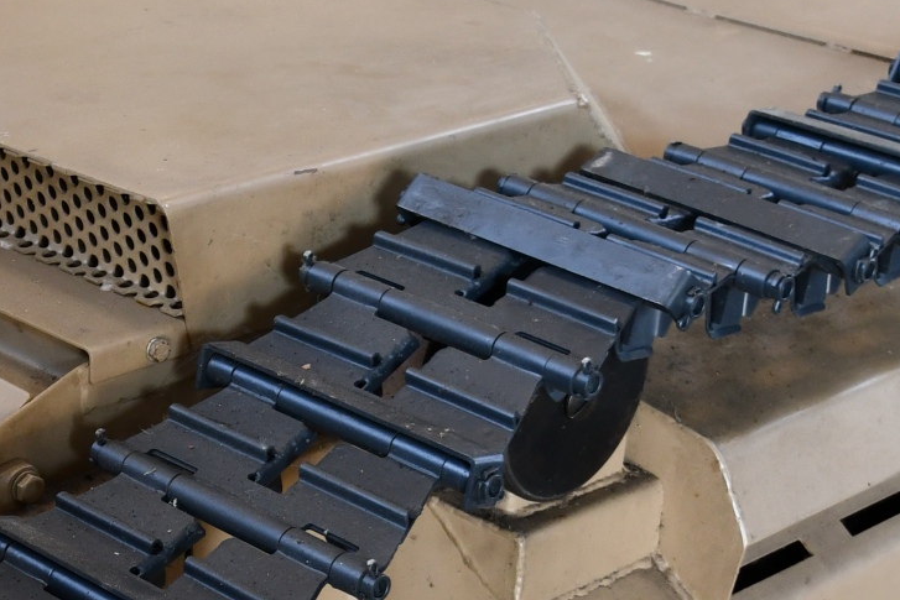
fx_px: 2475
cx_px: 217
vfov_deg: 13.7
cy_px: 580
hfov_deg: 20.4
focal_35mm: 99
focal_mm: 20
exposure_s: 1/40
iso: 400
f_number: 3
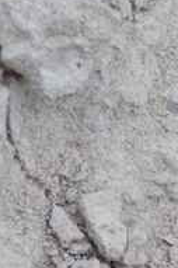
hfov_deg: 2.5
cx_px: 439
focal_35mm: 548
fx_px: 4071
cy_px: 93
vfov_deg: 3.8
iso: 80
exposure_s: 1/100
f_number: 4.8
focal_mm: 20.9
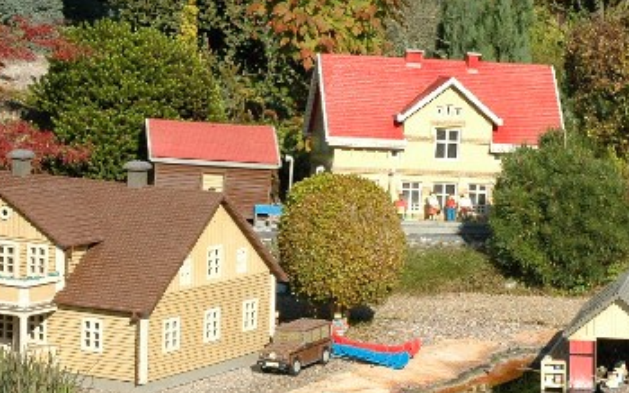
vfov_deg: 10.7
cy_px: 233
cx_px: 465
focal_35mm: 122
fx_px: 2095
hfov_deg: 17.0
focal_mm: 35
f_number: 8
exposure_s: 1/250
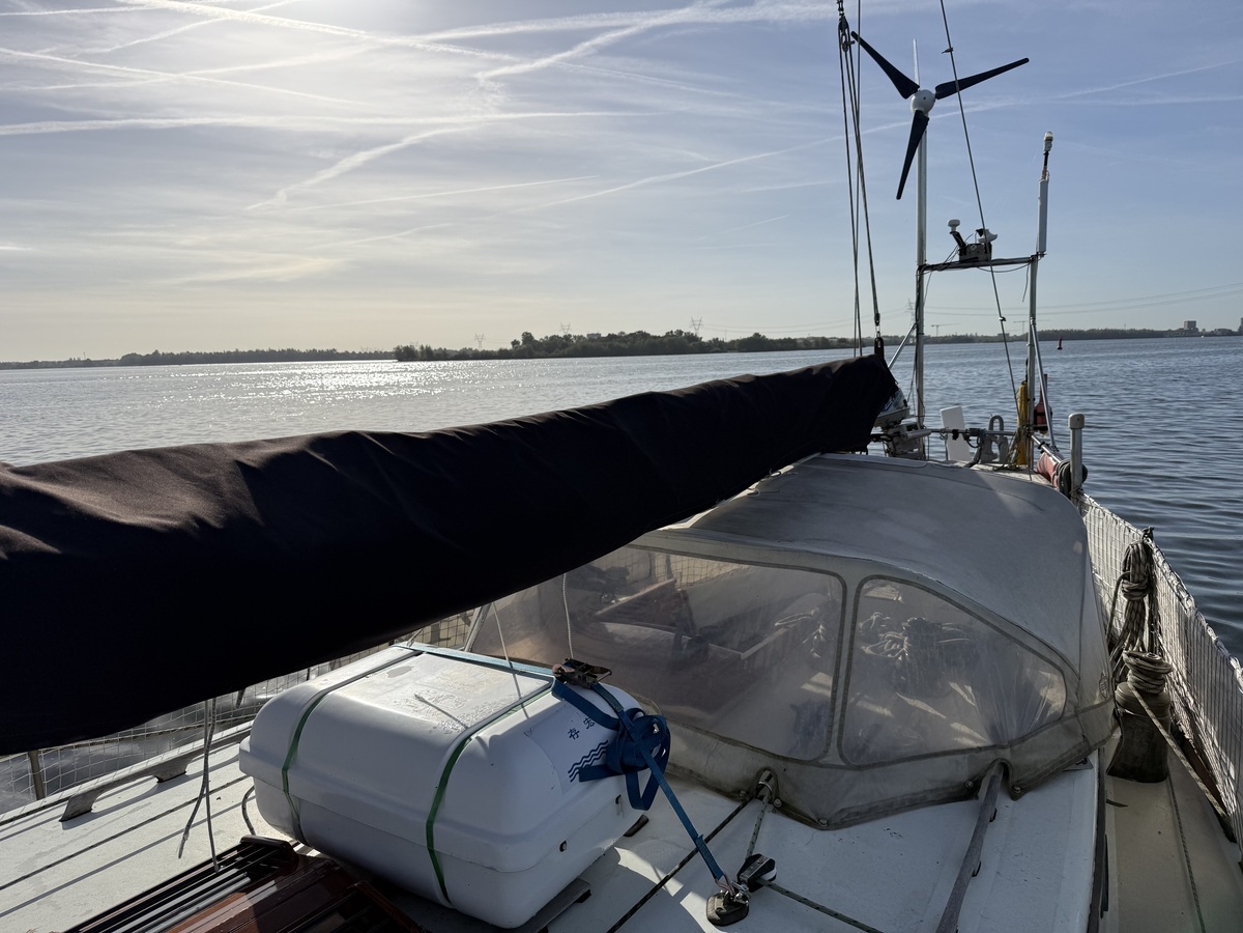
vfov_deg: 56.8
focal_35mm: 24
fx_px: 862
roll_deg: +1.6
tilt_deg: -7.6
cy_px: 466
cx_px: 622
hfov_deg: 71.6
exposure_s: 1/14286
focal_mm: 6.76
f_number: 1.78
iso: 64
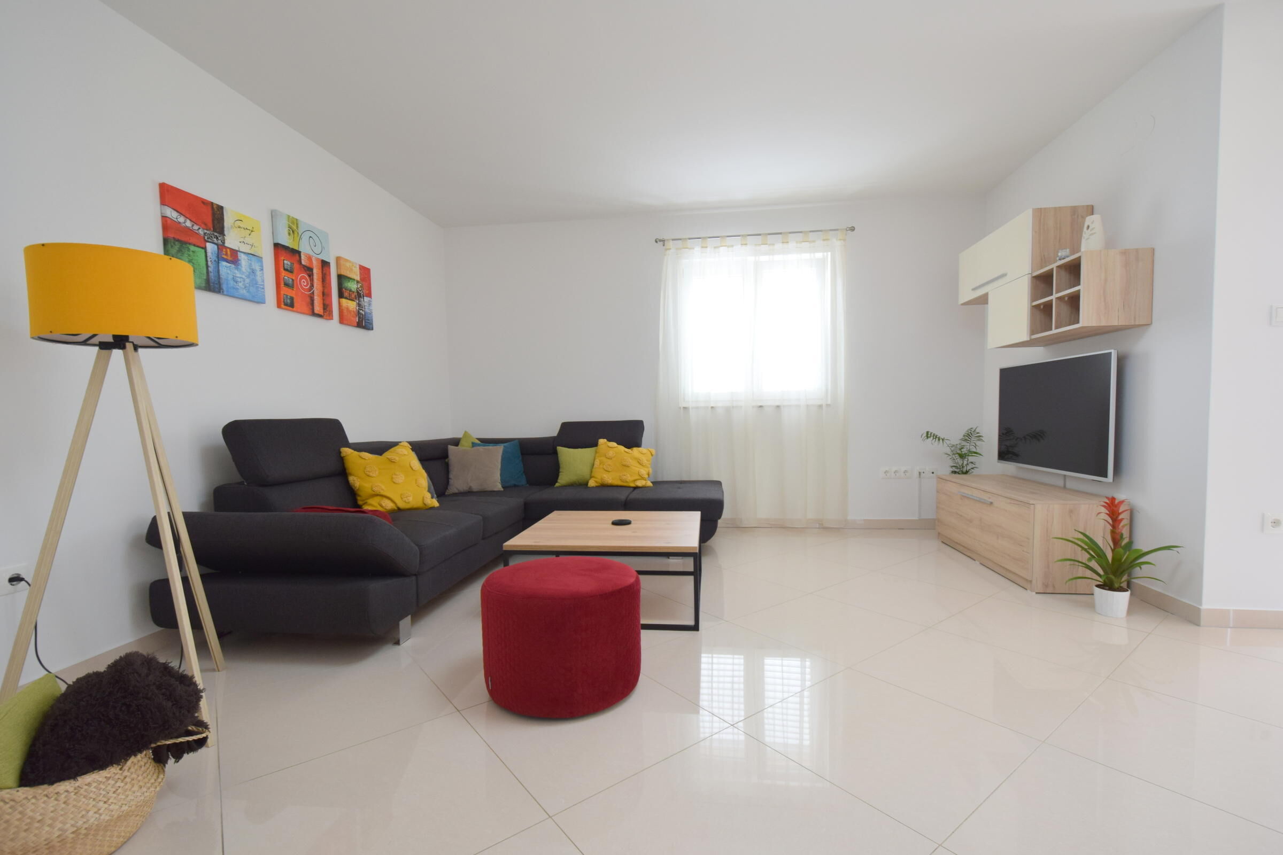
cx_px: 642
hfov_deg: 100.4
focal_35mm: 15
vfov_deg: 77.3
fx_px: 535
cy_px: 428
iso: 400
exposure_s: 1/100
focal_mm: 10
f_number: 5
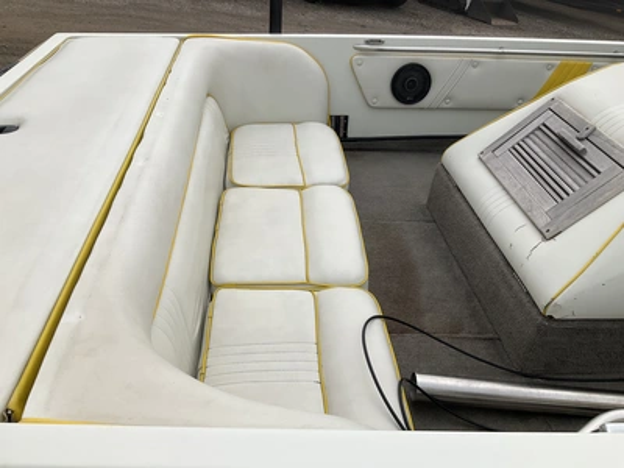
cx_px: 312
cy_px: 234
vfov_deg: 48.2
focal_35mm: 29
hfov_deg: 61.7
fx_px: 523
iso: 25
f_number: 1.8
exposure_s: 1/2320
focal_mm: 3
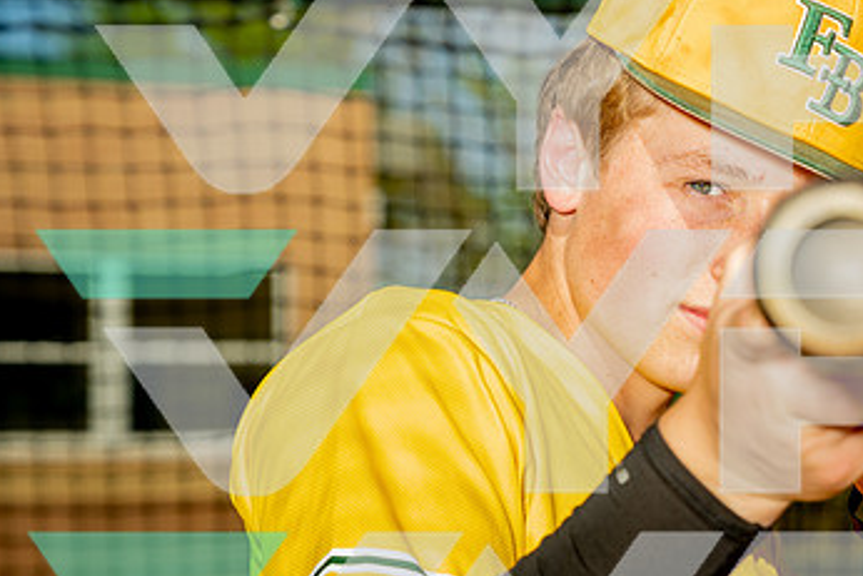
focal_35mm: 109
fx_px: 2614
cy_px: 363
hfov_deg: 18.6
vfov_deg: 12.6
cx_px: 671
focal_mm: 65
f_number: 4.5
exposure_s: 1/250
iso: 100
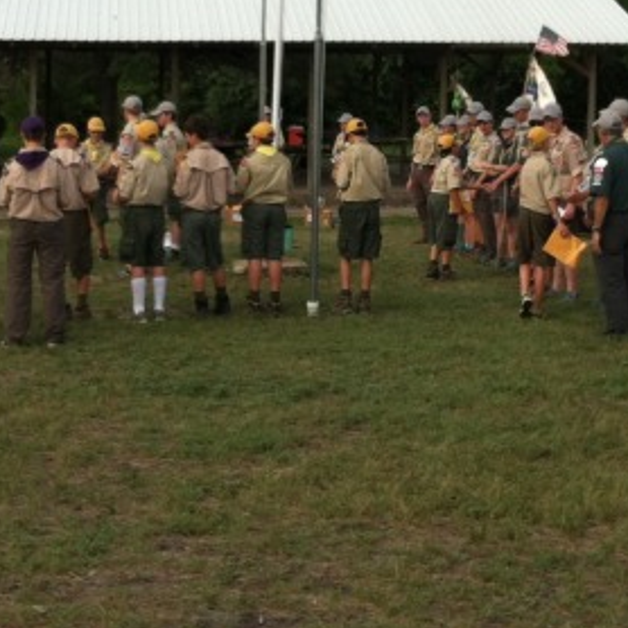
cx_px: 370
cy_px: 177
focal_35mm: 89
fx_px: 1827
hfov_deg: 19.5
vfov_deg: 19.4
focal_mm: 3.85
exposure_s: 1/625
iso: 80
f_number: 2.8
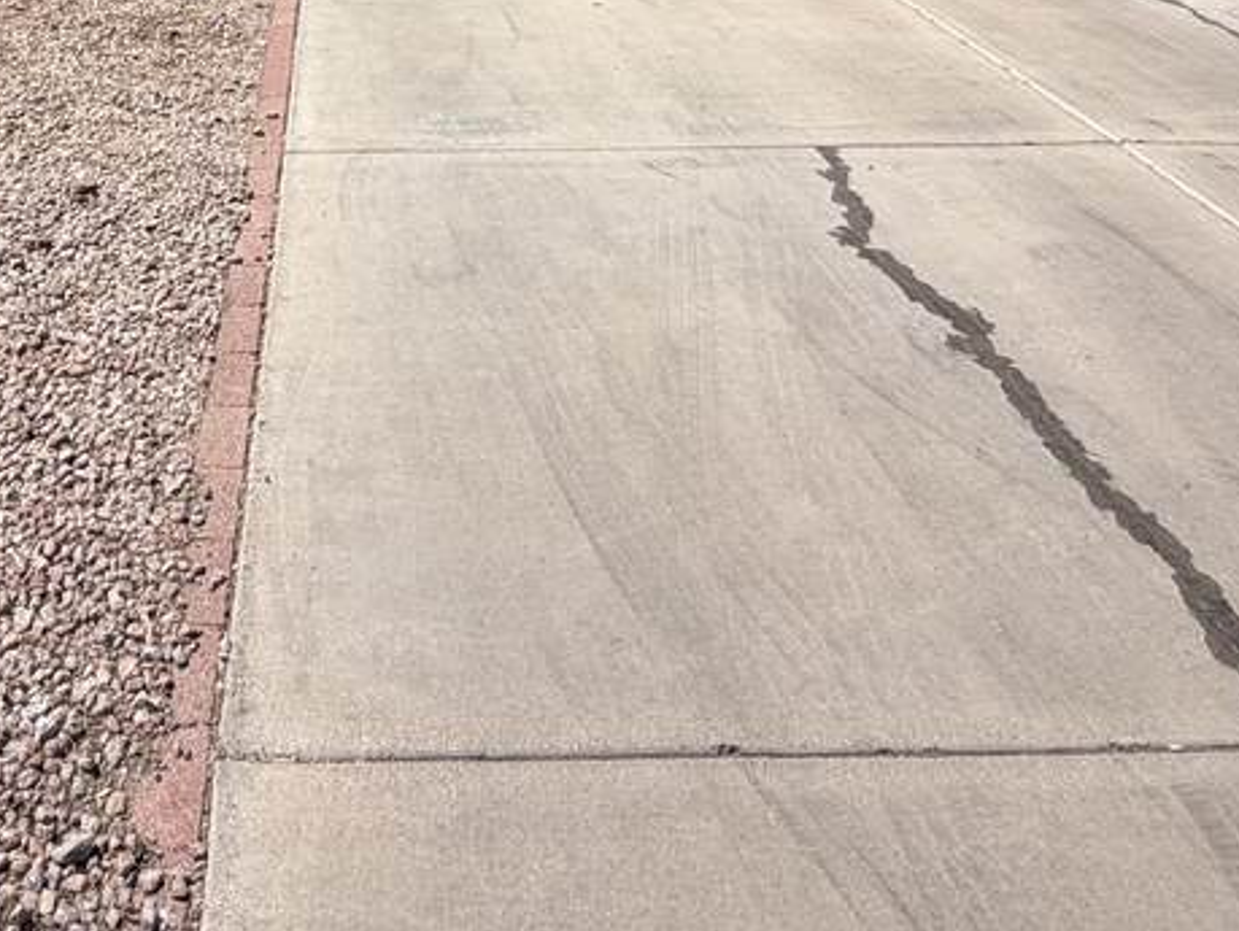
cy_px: -362
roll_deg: +0.4
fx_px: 1397
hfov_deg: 46.5
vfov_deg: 28.3
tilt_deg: +2.7
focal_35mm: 39
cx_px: 351
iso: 20
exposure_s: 1/1017
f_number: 2.2
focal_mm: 2.22
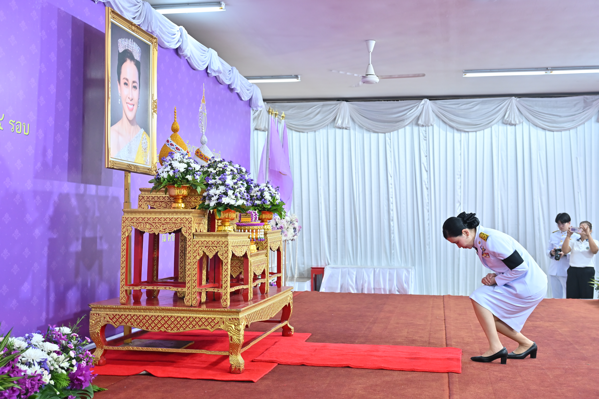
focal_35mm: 44
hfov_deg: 44.5
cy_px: 200
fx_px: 732
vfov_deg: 30.5
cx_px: 300
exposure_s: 1/200
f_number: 4
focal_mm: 44
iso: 1000
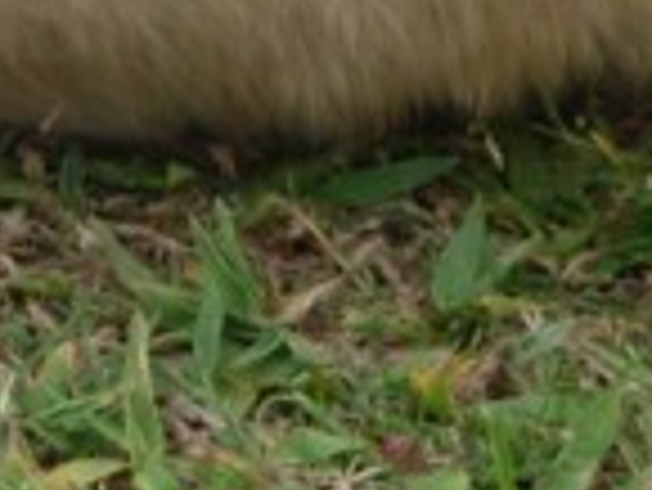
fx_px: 3544
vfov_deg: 7.6
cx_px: -409
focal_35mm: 188
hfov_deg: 10.1
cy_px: -477
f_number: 3.7
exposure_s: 1/50
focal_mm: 6
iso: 80
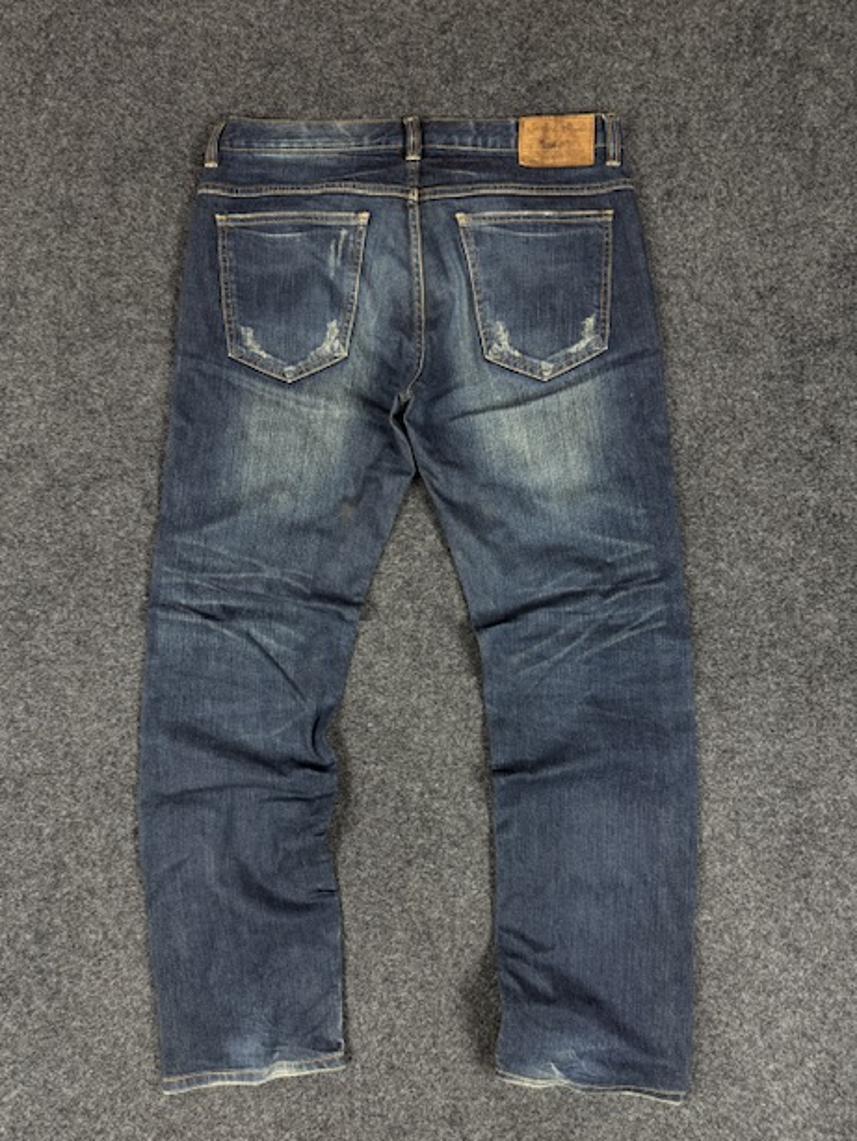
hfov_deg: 54.9
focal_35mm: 25
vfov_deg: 69.4
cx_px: 415
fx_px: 825
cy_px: 580
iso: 160
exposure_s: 1/50
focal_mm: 6.76
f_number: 1.78
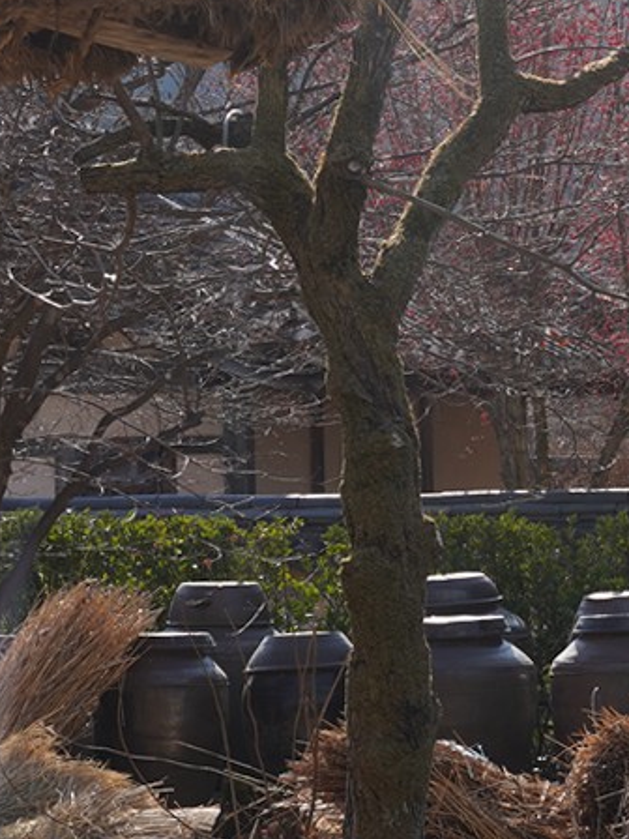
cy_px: 532
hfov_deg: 9.6
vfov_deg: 13.5
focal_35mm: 146
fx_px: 3537
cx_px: 1215
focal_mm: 34
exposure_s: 1/100
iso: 100
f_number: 10
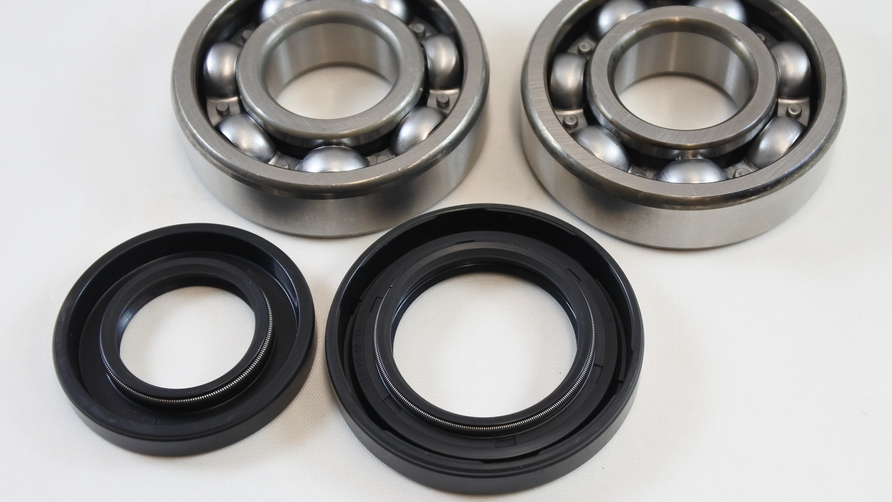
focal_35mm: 52
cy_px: 220
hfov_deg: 39.9
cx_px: 446
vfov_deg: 23.0
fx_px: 1230
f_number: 4.5
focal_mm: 18.4
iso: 500
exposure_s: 1/125
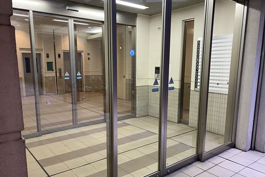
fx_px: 206
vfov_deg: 46.3
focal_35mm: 28
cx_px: 129
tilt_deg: -10.5
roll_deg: +0.7
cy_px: 101
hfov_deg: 65.5
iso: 200
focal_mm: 4.25
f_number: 1.8
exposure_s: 1/50
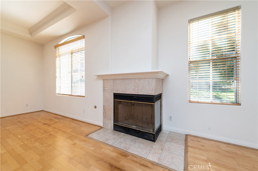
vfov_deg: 81.1
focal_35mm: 14
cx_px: 129
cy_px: 86
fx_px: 100
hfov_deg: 104.3
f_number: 5.6
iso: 125
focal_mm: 14
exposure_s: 1/125
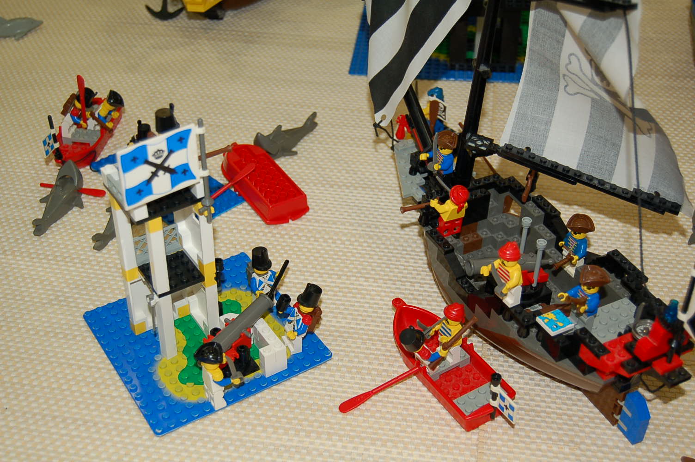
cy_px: 231
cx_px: 348
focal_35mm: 51
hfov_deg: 38.9
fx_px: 984
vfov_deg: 26.4
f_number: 4.5
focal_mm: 34
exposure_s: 1/60
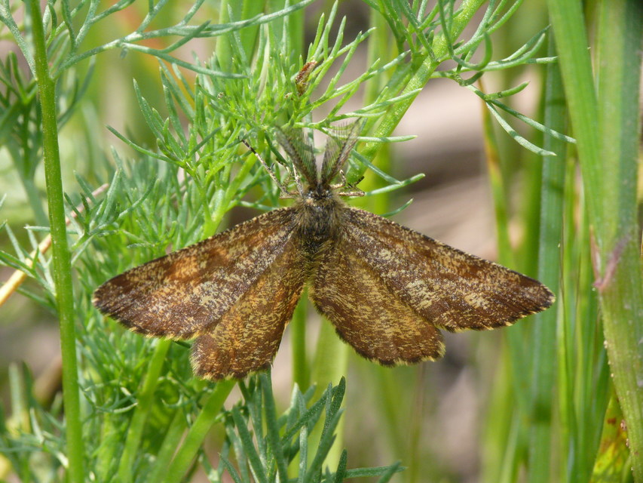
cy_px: 242
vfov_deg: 9.1
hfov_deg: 12.1
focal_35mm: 163
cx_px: 322
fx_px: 3028
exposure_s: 1/250
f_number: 9
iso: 200
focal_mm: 34.4
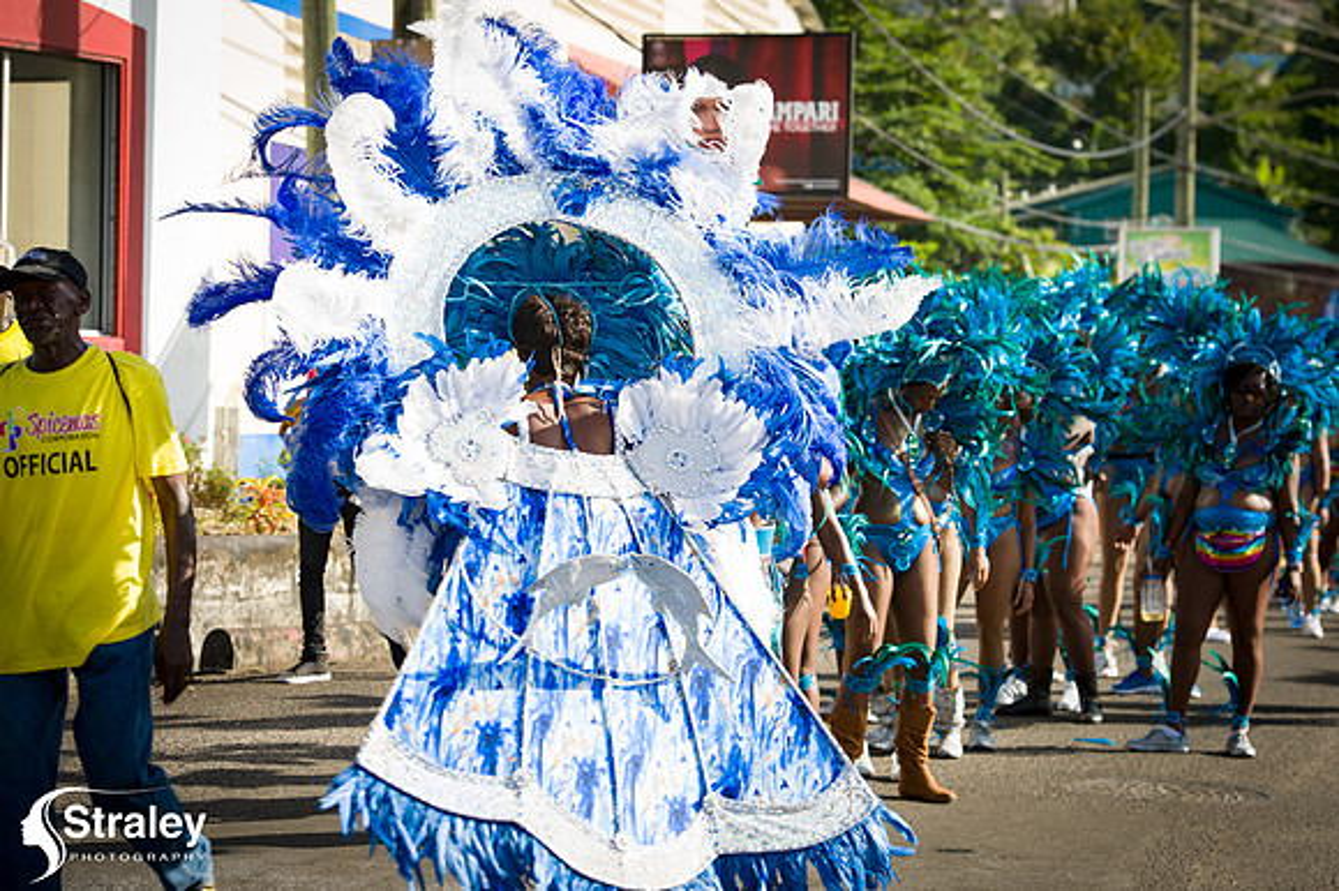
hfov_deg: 20.0
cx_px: 670
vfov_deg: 13.4
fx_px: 3792
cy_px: 446
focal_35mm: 102
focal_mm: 102
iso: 100
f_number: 6.3
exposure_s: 1/200
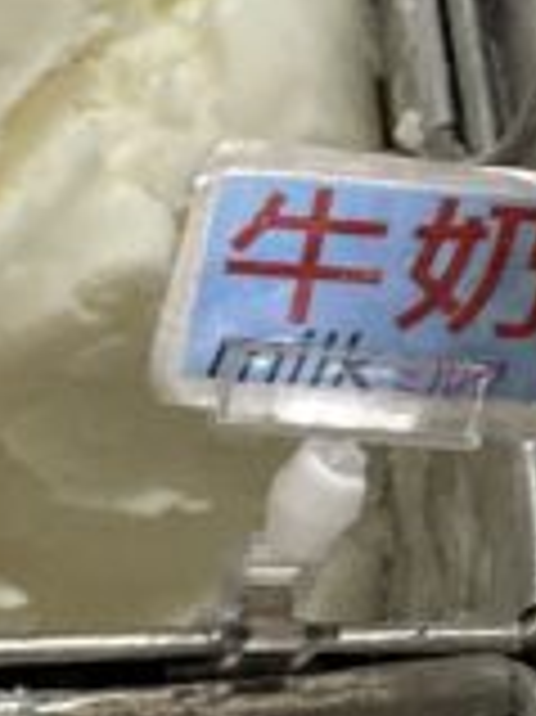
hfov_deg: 7.7
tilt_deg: -60.8
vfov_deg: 10.5
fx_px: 3721
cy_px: 1180
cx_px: -694
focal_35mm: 180
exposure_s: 1/60
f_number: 1.8
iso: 200
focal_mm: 3.99
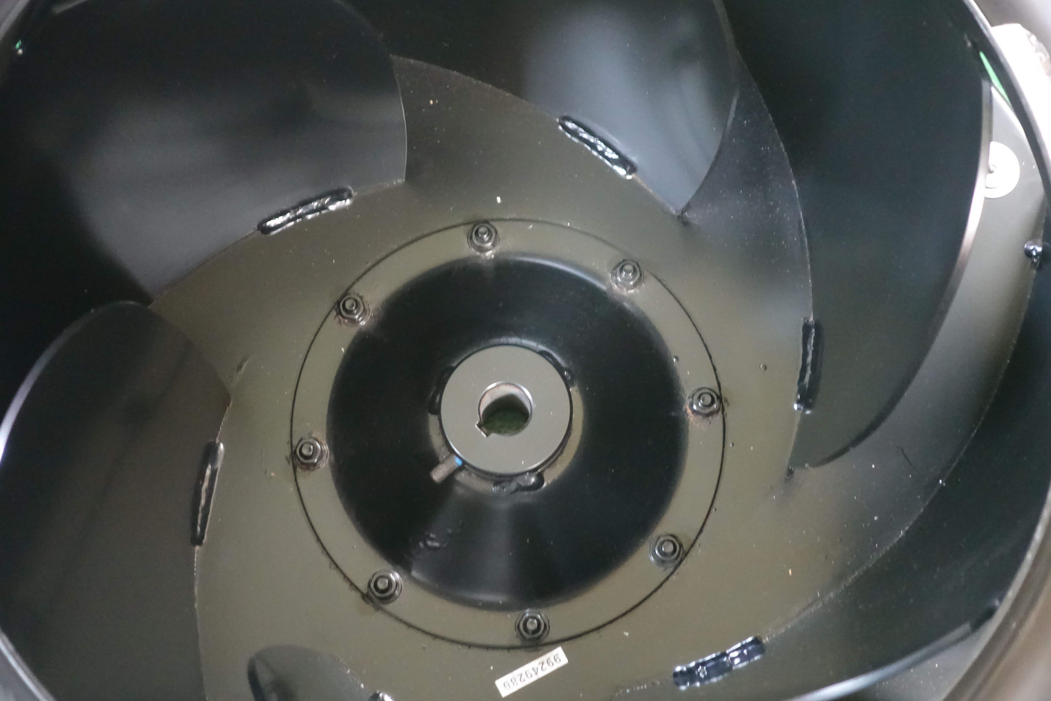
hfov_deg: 28.8
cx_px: 526
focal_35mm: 70
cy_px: 350
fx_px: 2043
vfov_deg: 19.5
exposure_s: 1/8
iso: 5000
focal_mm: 25.7
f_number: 2.8
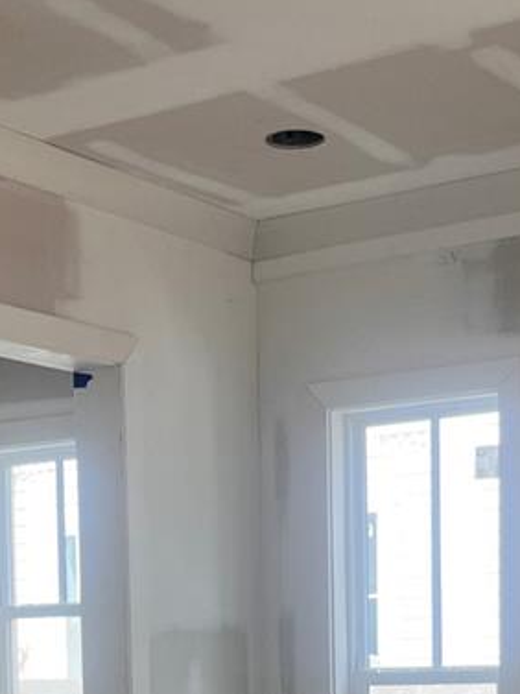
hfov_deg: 17.8
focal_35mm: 83
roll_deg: +1.2
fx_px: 1662
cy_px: 796
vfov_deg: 22.1
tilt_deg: -5.8
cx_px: 280
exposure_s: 1/176
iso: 40
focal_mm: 5.1
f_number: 1.6
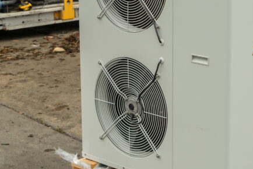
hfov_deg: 21.9
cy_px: 34
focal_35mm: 92
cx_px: 196
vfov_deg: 14.8
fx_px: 647
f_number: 5
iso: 400
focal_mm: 39
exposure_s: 1/100
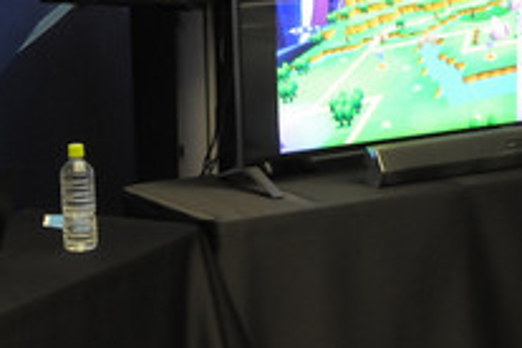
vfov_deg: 10.8
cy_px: 63
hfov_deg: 16.2
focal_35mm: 126
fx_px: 1827
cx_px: 174
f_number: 6.3
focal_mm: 34
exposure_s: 1/40
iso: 1600
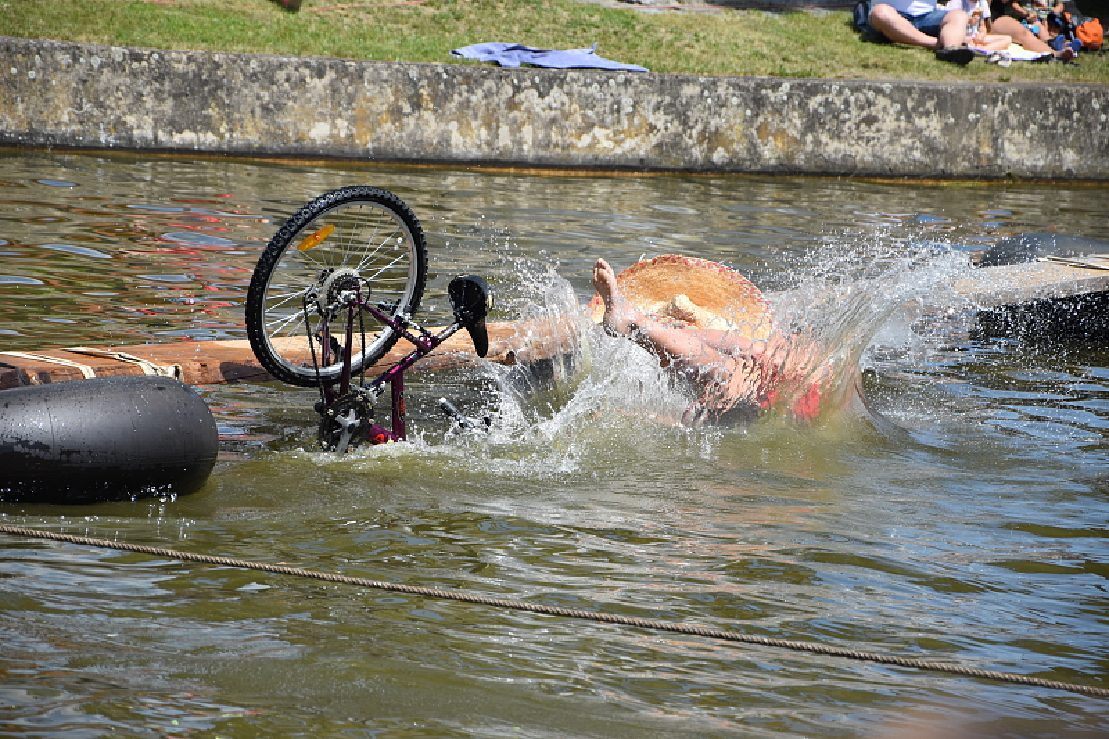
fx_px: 4250
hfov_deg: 14.9
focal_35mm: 138
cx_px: 554
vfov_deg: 9.9
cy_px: 370
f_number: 6.3
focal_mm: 92
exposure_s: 1/1600
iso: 400
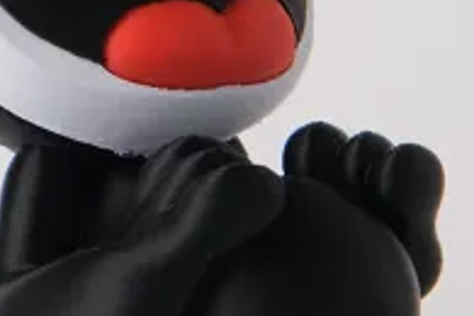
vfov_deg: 3.2
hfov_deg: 4.8
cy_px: 236
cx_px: 109
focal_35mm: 426
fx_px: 5609
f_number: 13
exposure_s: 1/100
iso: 160
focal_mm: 55
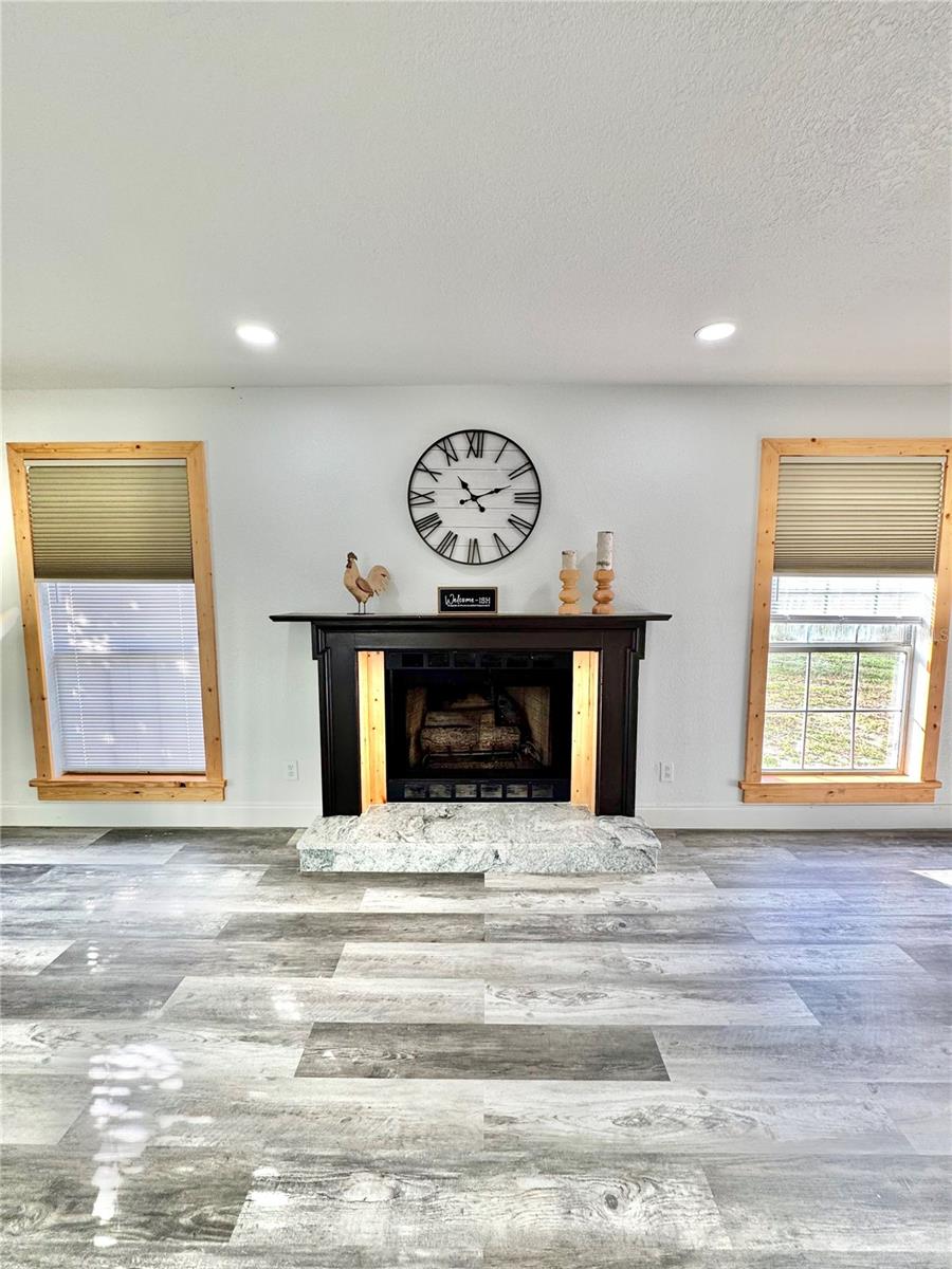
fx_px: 513
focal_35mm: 14
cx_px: 476
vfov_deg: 102.1
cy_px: 634
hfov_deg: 85.7
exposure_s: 1/120
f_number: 2.2
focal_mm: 2.22
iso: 100
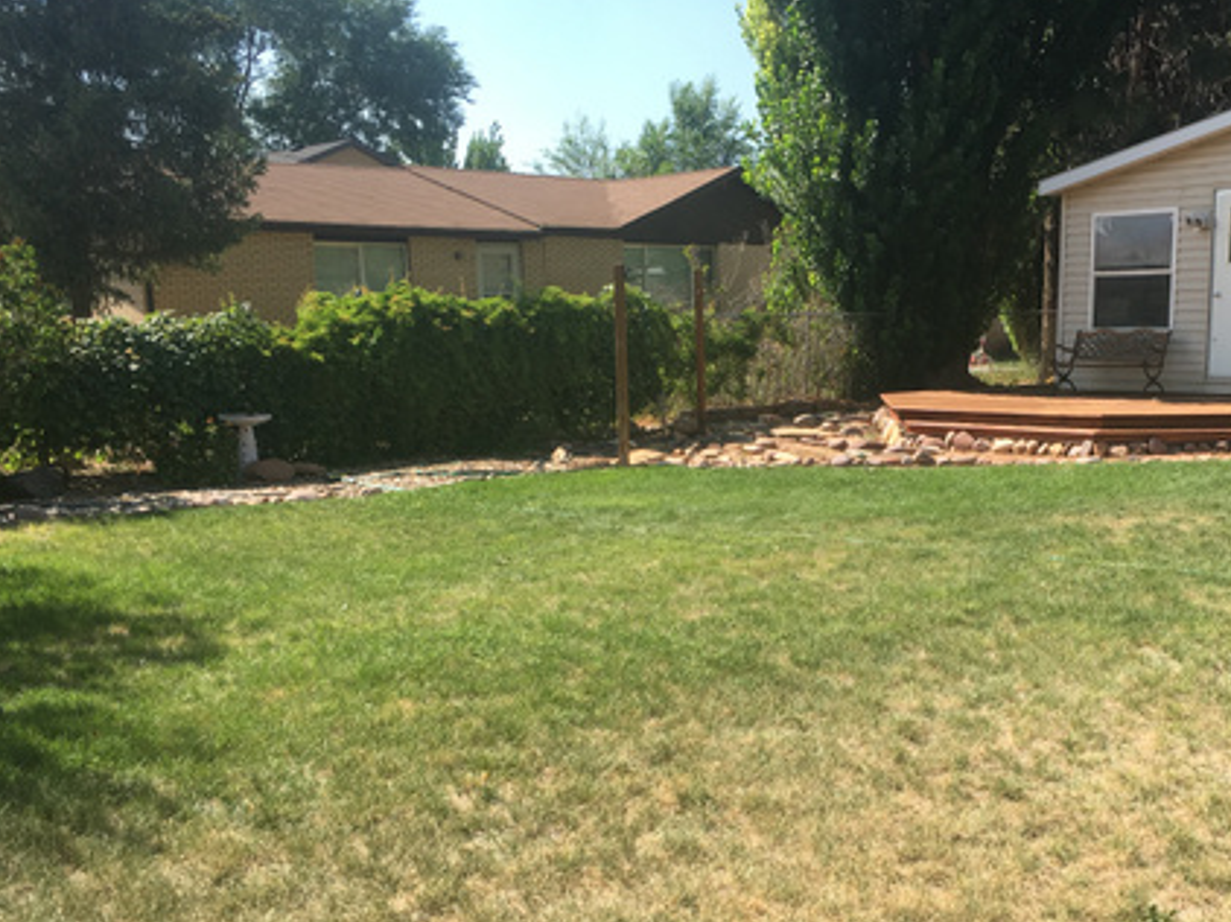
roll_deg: +1.0
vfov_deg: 32.5
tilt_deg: -9.7
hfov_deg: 42.5
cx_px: 793
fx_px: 1564
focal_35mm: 44
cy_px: 633
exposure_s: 1/785
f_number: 2.2
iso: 25
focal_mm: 4.15
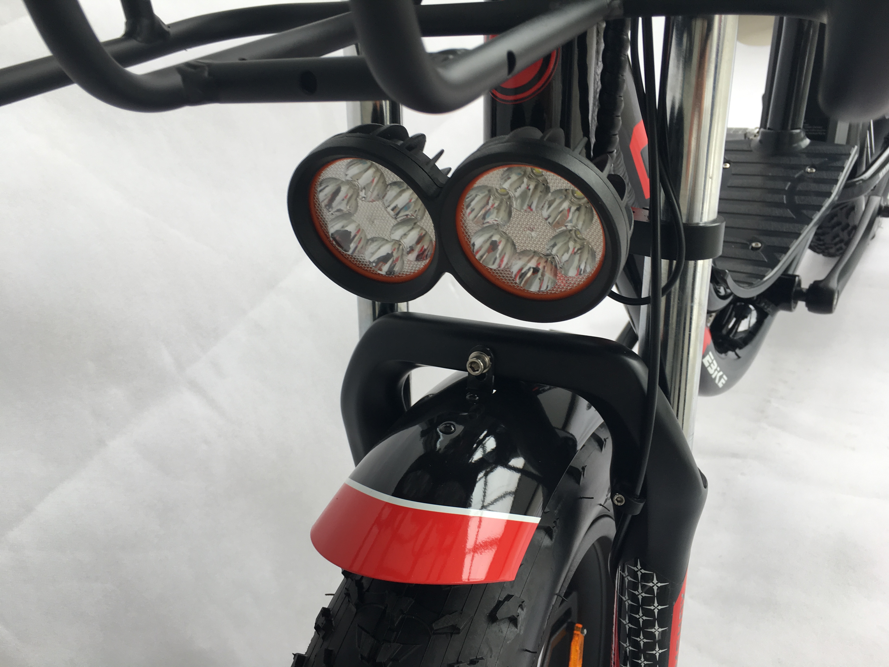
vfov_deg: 48.2
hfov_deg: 61.7
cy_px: 334
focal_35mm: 29
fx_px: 745
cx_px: 444
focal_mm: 4.15
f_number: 2.2
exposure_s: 1/100
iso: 25
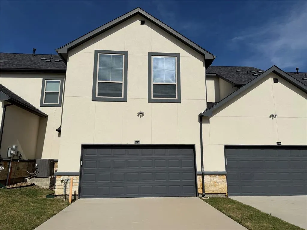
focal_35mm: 24
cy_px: 115
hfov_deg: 71.6
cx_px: 154
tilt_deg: +12.6
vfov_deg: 56.8
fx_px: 213
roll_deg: +0.1
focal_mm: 6.76
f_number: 1.78
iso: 64
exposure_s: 1/14286
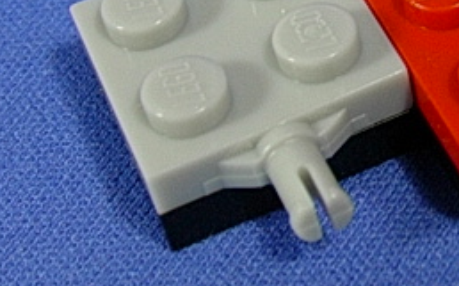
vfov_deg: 8.2
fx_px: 1976
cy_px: -73
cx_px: 491
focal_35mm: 158
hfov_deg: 13.0
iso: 70
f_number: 3.4
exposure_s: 1/10.9
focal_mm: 9
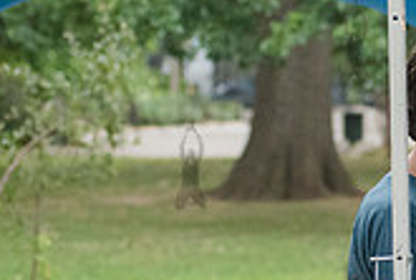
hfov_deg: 6.7
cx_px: 726
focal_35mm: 299
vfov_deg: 4.6
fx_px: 3465
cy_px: 191
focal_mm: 80
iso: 4000
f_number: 4
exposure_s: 1/800
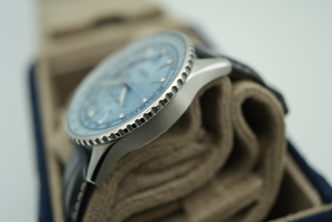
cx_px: 166
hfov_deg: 54.4
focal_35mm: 35
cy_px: 111
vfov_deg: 37.9
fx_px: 323
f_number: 5
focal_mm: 35
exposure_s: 1/250
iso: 400
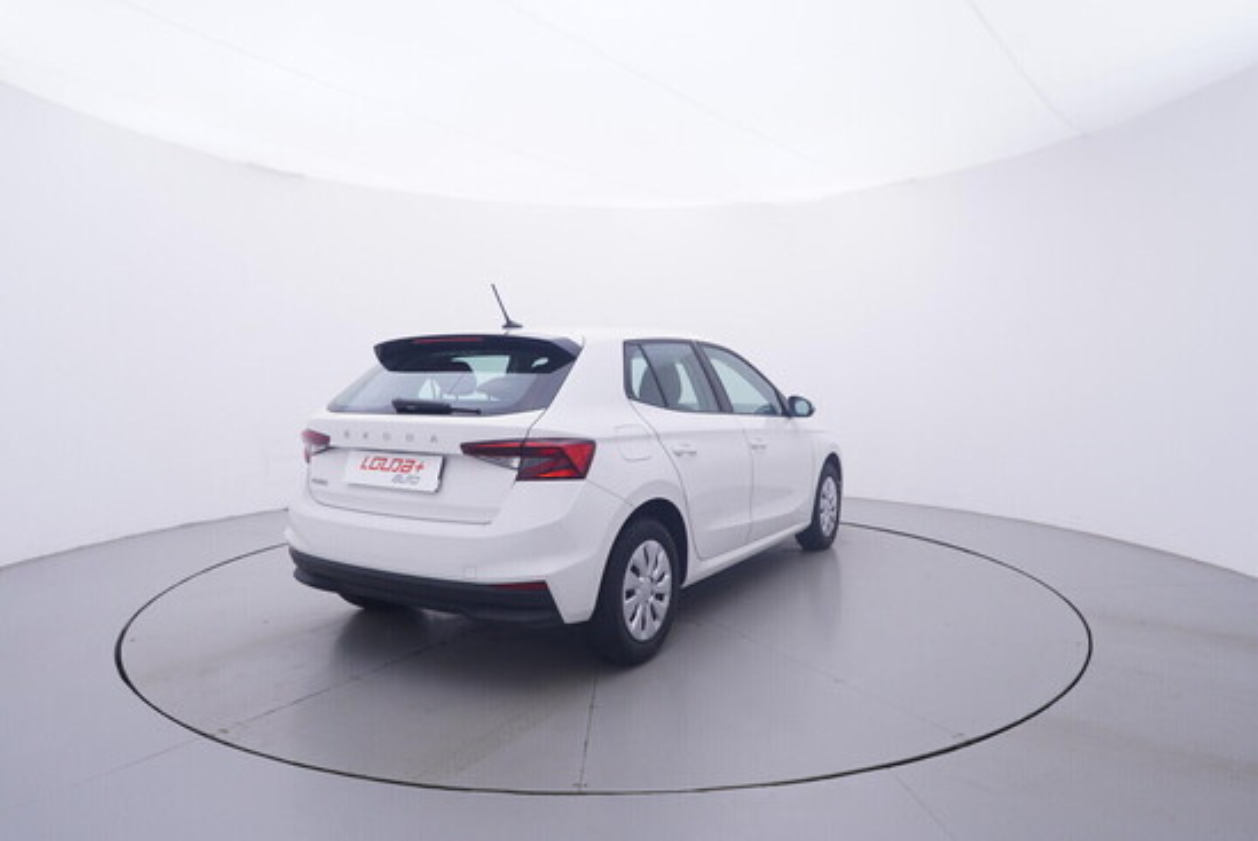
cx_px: 629
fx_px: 787
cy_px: 420
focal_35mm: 22
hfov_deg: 77.3
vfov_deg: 56.2
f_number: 5
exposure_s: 1/80
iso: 200
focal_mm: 15
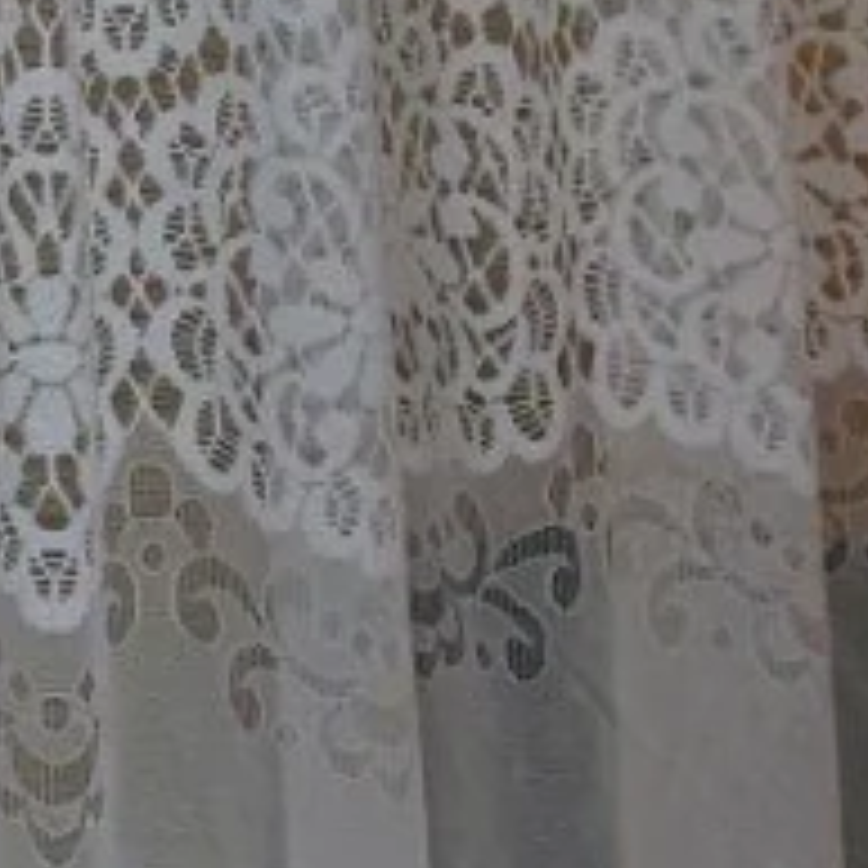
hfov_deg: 13.5
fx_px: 3319
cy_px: -675
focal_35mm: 117
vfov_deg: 13.4
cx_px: -666
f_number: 1.8
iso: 320
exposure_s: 1/50
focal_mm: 5.23
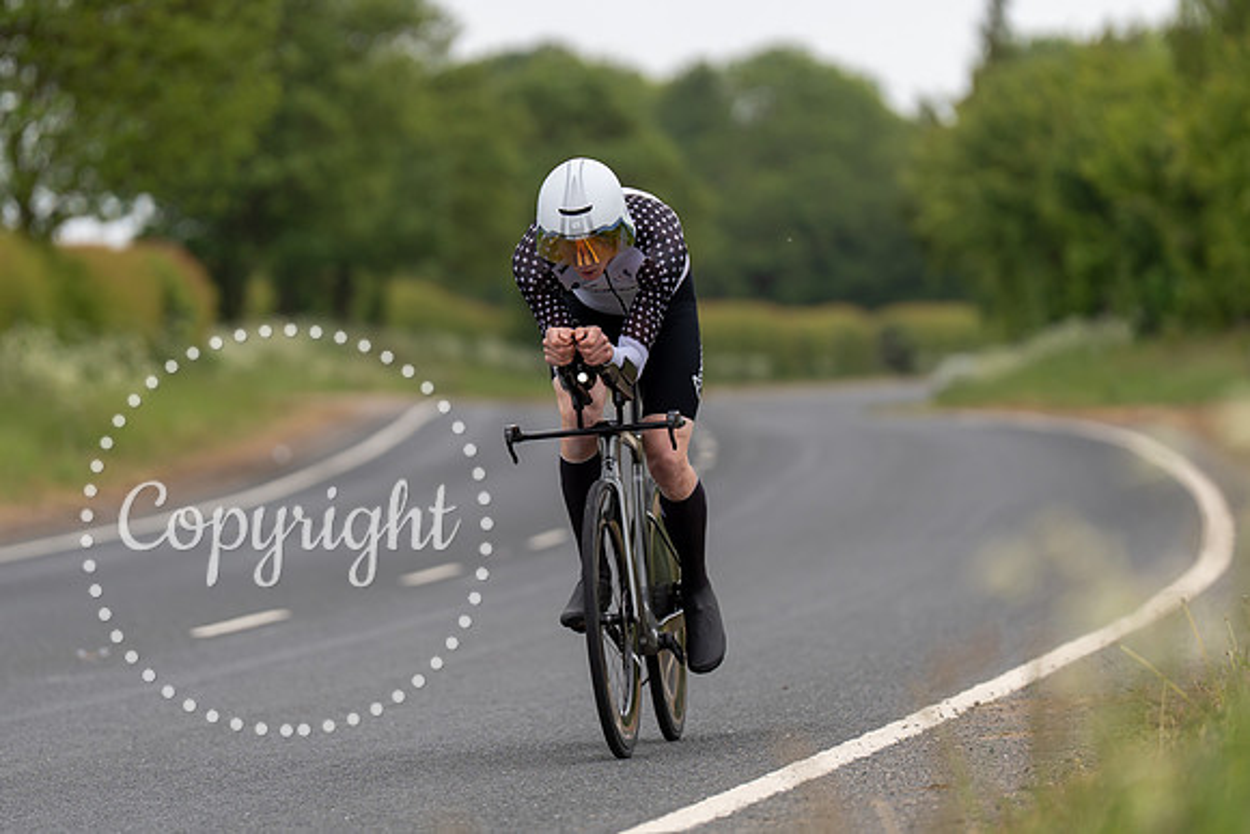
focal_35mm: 254
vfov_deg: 5.4
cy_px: 350
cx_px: 589
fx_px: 8837
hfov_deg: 8.1
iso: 160
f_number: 3.2
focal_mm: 200
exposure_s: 1/1250
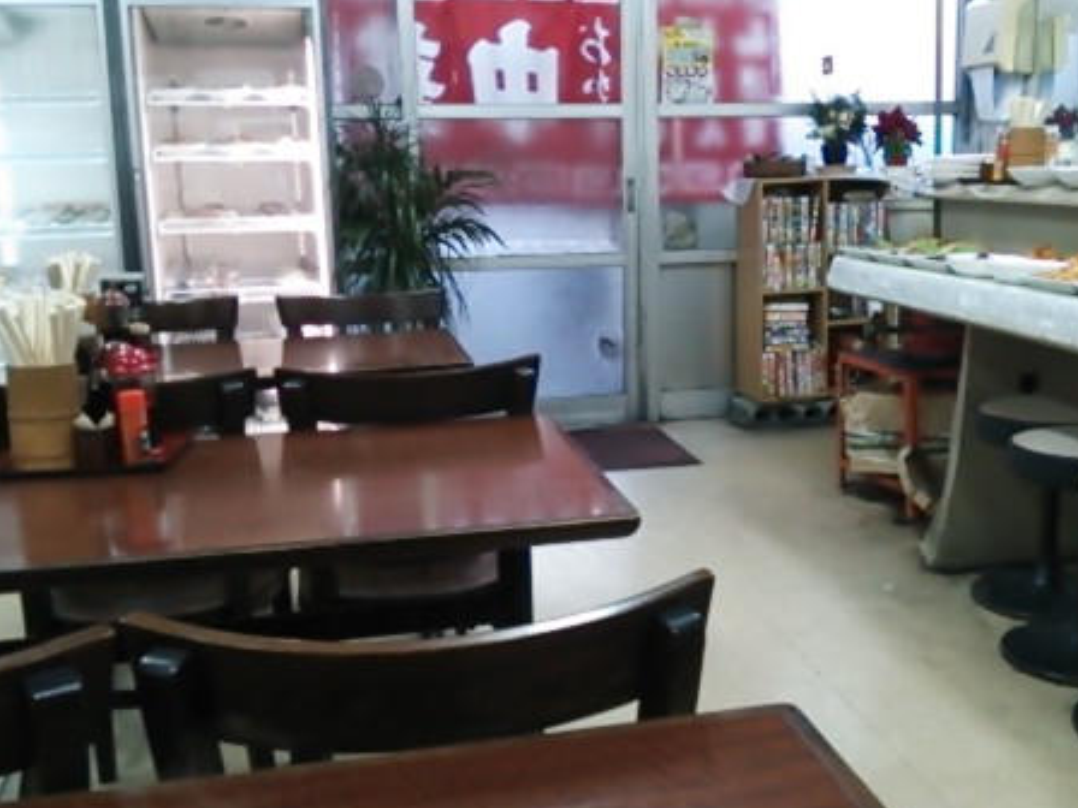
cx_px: 647
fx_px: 1246
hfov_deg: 46.5
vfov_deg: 35.9
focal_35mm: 40
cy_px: 363
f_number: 2.5
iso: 250
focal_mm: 4.21
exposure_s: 1/42
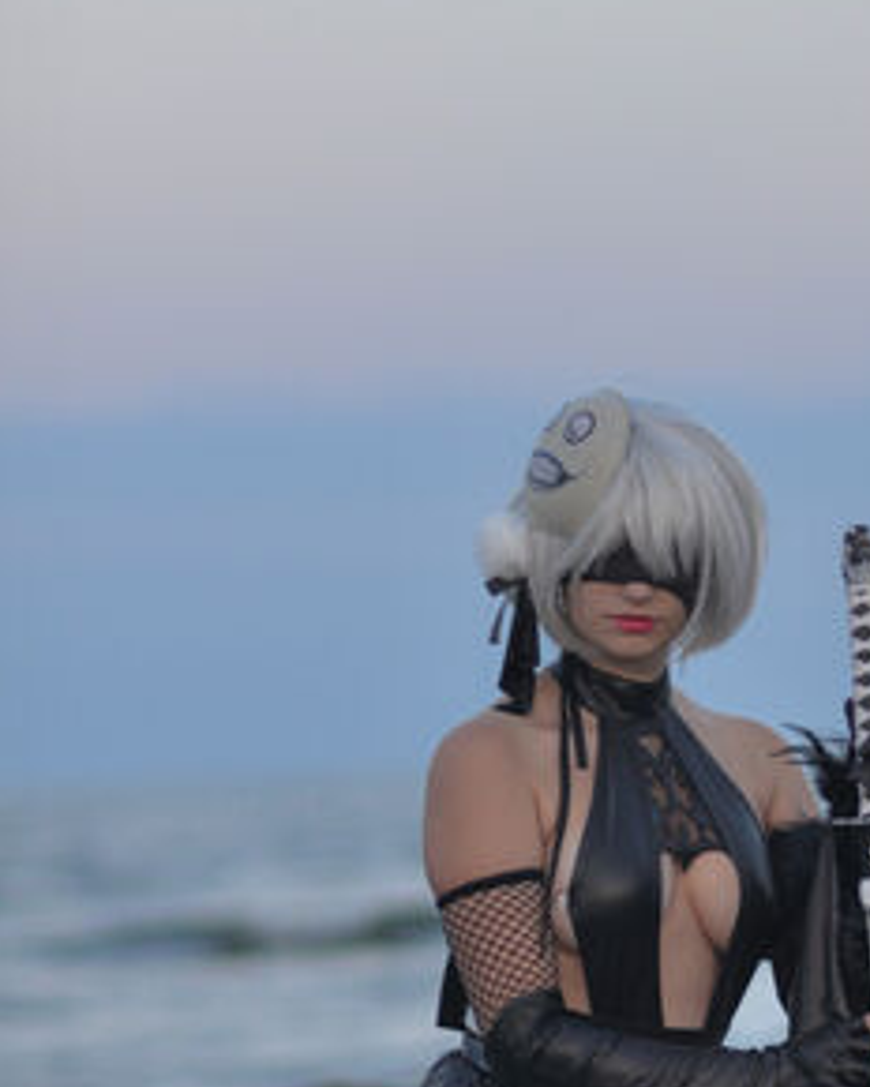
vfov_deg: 8.9
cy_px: 635
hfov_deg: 7.1
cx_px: 529
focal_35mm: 217
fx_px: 6980
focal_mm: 85
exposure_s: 1/320
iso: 160
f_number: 1.8
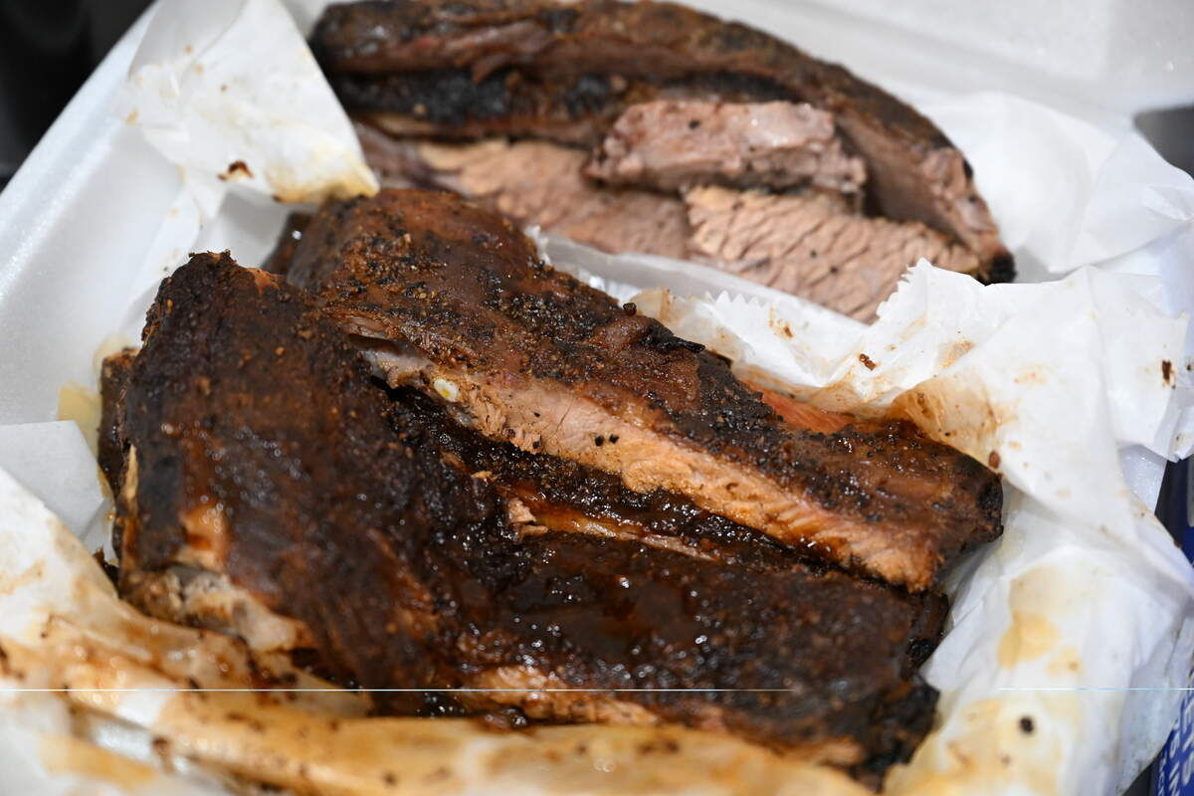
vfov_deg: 19.5
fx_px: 2321
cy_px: 398
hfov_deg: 28.8
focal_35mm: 70
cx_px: 597
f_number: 4
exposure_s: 1/160
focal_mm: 70
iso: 4000
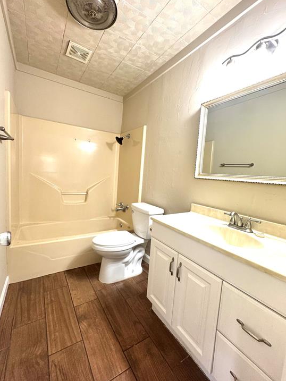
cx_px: 141
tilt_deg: -4.4
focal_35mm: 15
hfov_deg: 81.8
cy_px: 189
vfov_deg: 98.2
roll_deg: -3.5
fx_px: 165
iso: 200
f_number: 2.2
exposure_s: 1/60
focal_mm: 2.22
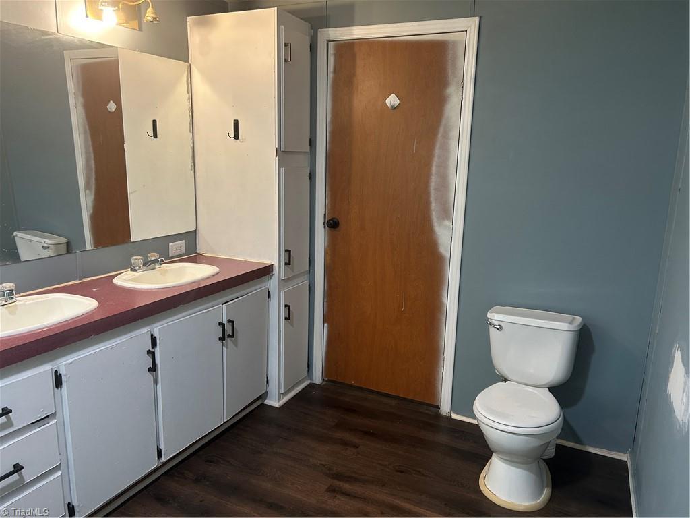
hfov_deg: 67.3
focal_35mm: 26
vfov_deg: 53.1
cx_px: 345
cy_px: 259
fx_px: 518
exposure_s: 1/60
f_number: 1.5
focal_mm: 5.7
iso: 125
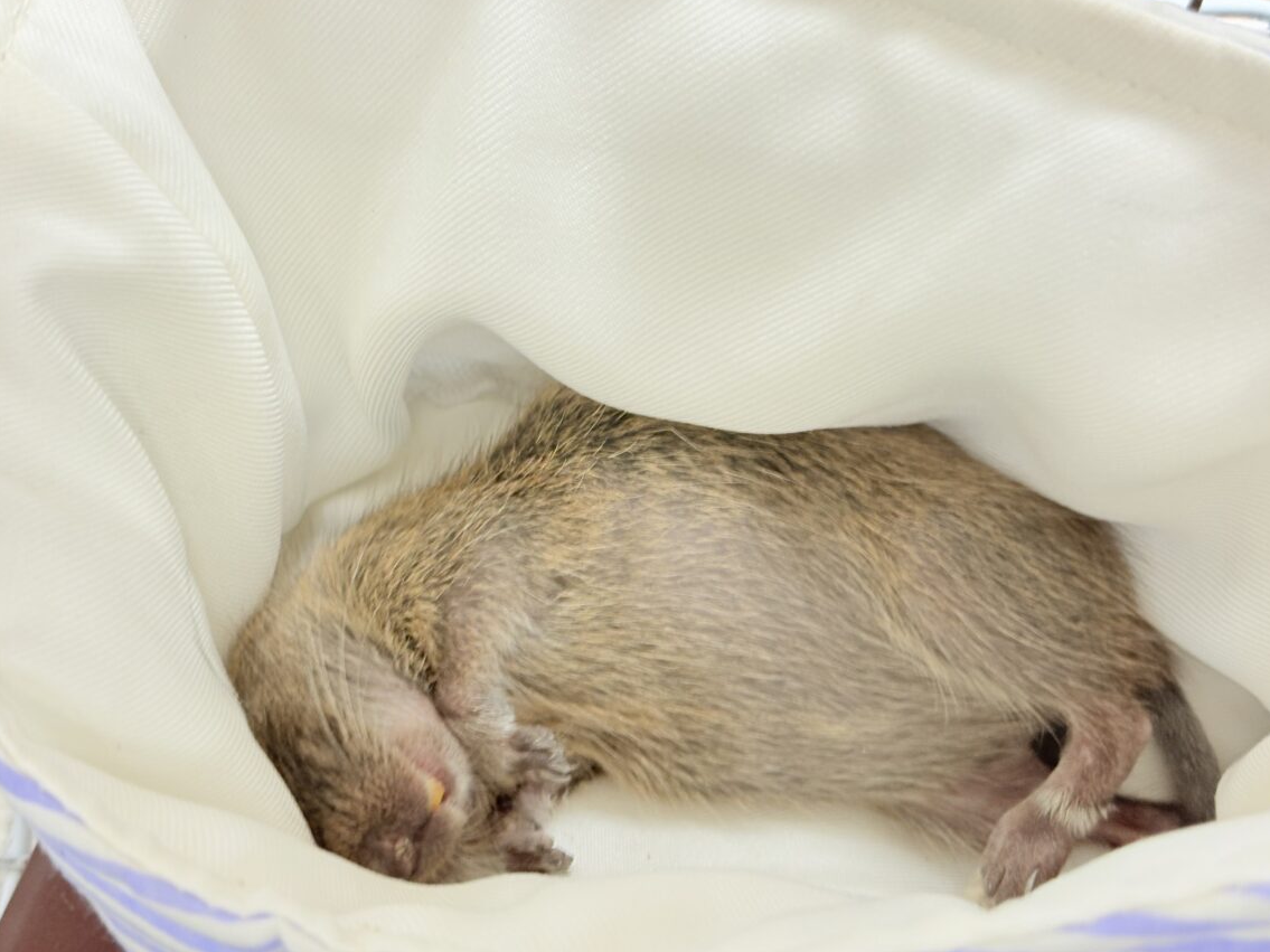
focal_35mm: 55
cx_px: 632
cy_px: 472
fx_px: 2018
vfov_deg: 26.6
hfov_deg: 34.9
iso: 50
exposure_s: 1/50
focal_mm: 5.96
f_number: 1.6
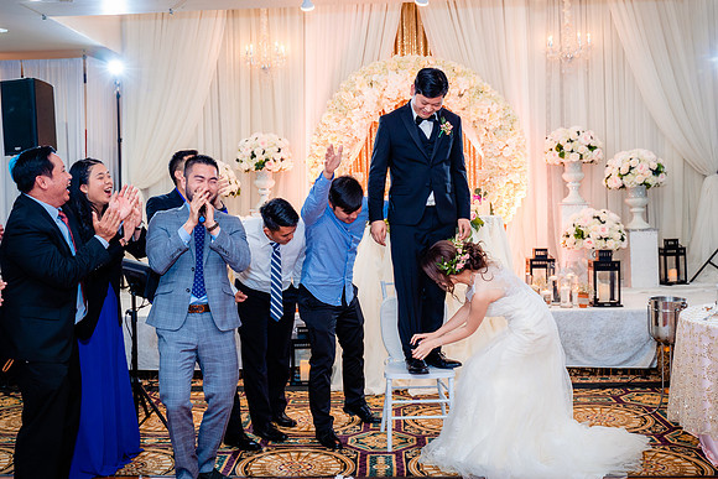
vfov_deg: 33.5
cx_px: 348
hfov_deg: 48.5
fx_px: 796
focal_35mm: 40
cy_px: 224
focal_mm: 35
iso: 1000
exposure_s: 1/160
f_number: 3.5
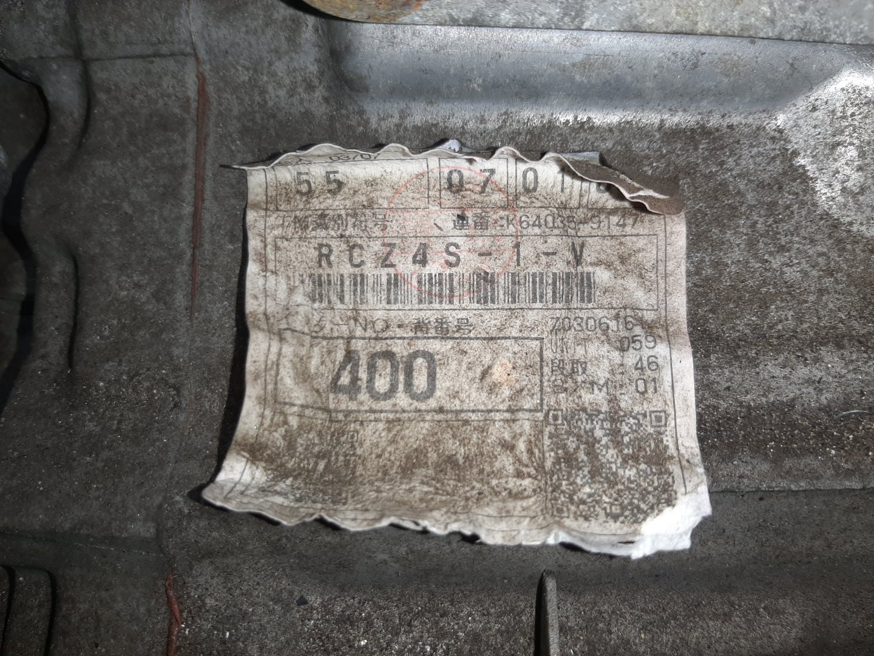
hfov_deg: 67.3
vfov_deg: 53.1
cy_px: 328
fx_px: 656
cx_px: 437
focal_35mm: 26
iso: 67
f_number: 1.7
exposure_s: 1/100
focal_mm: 3.93
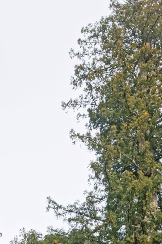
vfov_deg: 16.2
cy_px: 302
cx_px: 152
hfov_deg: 11.2
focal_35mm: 121
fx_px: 816
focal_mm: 30
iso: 100
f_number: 6.3
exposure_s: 1/200
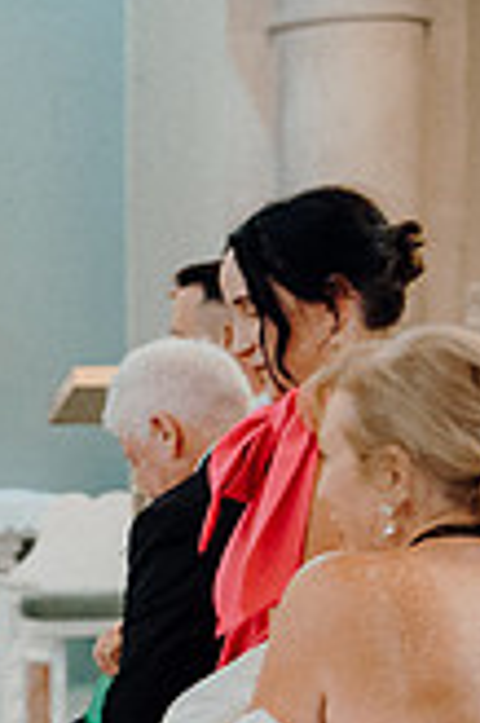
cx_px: -506
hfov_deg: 7.2
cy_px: 769
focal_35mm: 184
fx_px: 3688
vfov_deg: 11.1
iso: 5000
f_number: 3.5
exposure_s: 1/160
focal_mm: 52
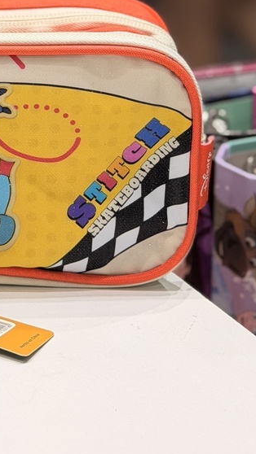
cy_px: -61
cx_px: -89
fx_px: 1544
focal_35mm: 128
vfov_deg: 16.2
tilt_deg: -14.4
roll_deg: -0.8
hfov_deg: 9.3
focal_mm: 6.76
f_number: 1.78
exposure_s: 1/121
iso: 50
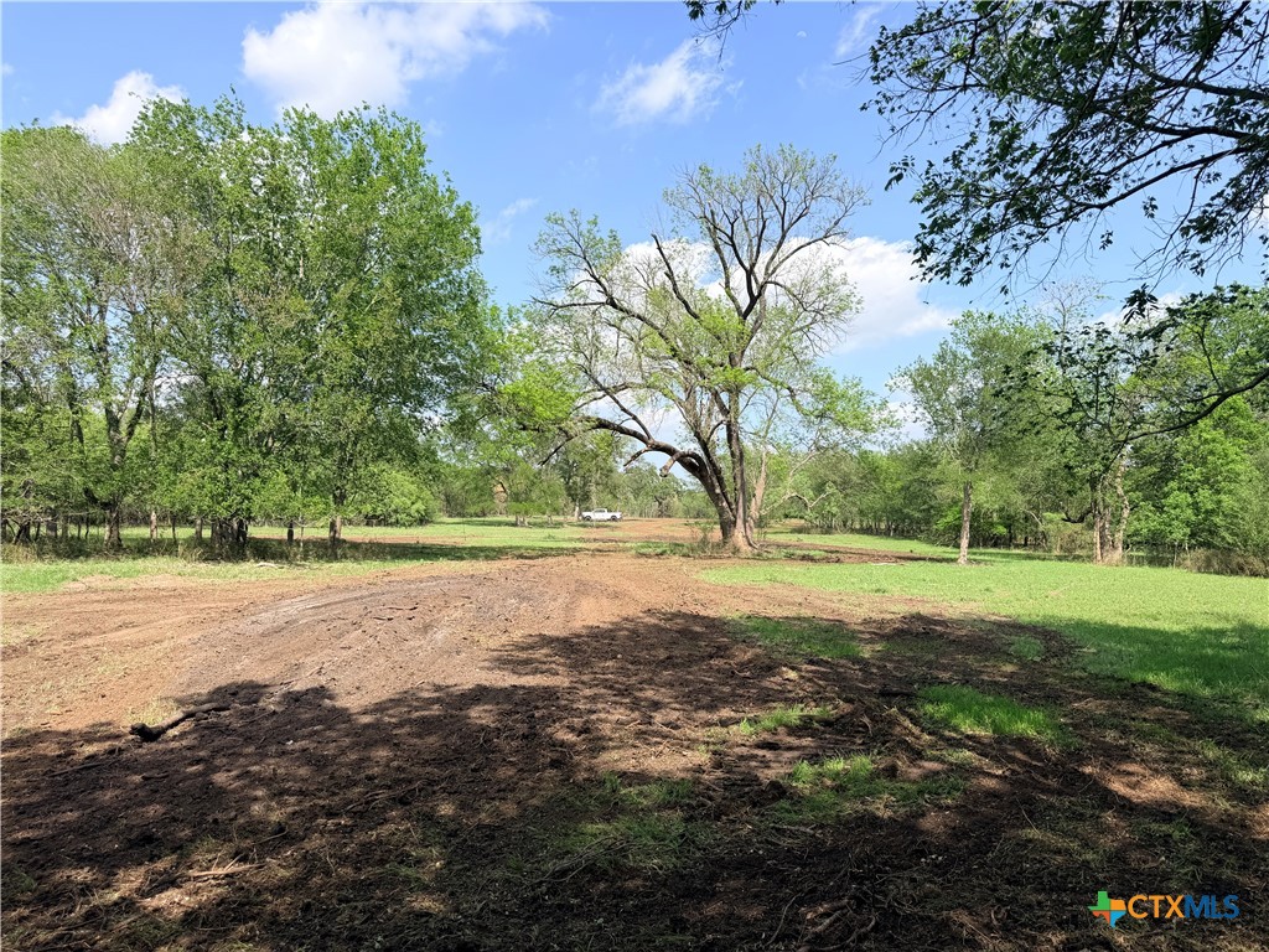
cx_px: 634
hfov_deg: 71.6
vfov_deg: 56.8
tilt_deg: +2.1
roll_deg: -0.5
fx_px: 880
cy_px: 476
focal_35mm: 24
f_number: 1.78
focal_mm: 6.76
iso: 80
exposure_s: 1/2907
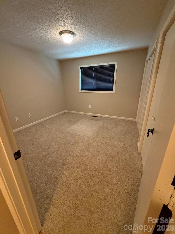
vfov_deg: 102.1
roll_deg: +0.5
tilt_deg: -19.0
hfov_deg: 85.7
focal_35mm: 14
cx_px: 88
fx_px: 94
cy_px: 117
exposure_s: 1/60
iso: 500
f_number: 2.2
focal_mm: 2.22
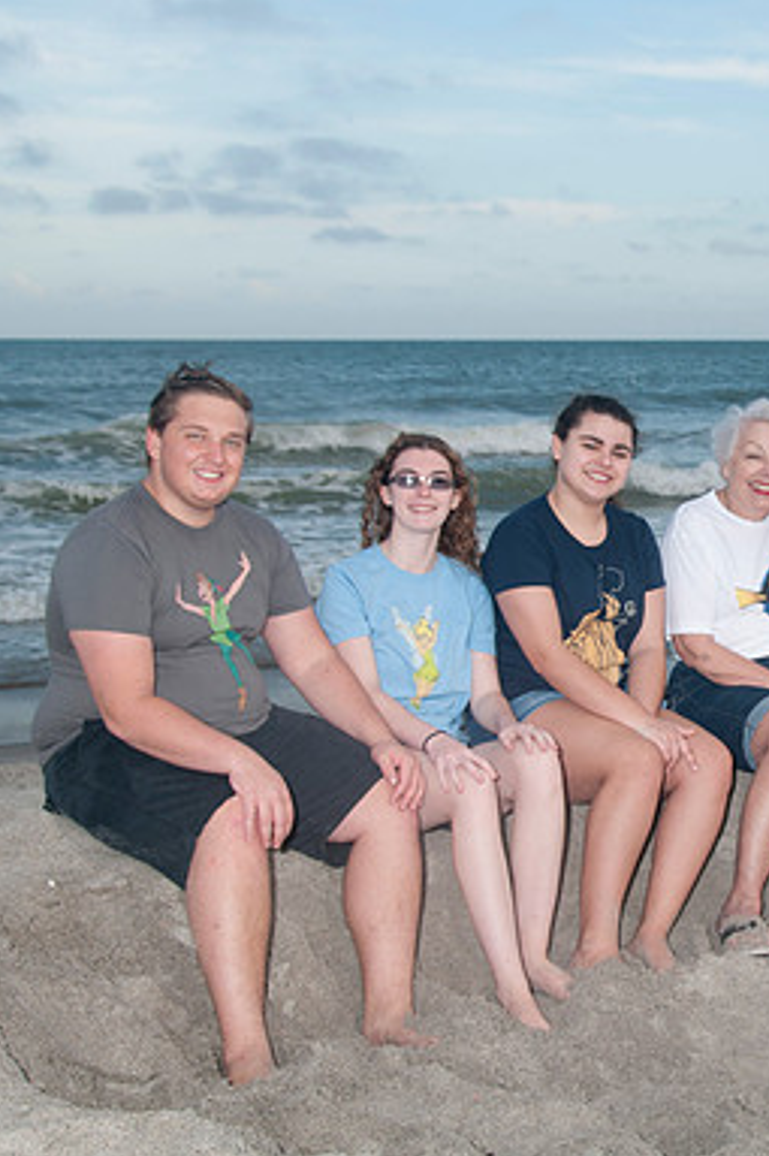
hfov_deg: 22.2
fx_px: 1892
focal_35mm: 59
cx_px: 745
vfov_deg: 33.9
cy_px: 578
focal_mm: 26
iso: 100
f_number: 6.3
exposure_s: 1/250
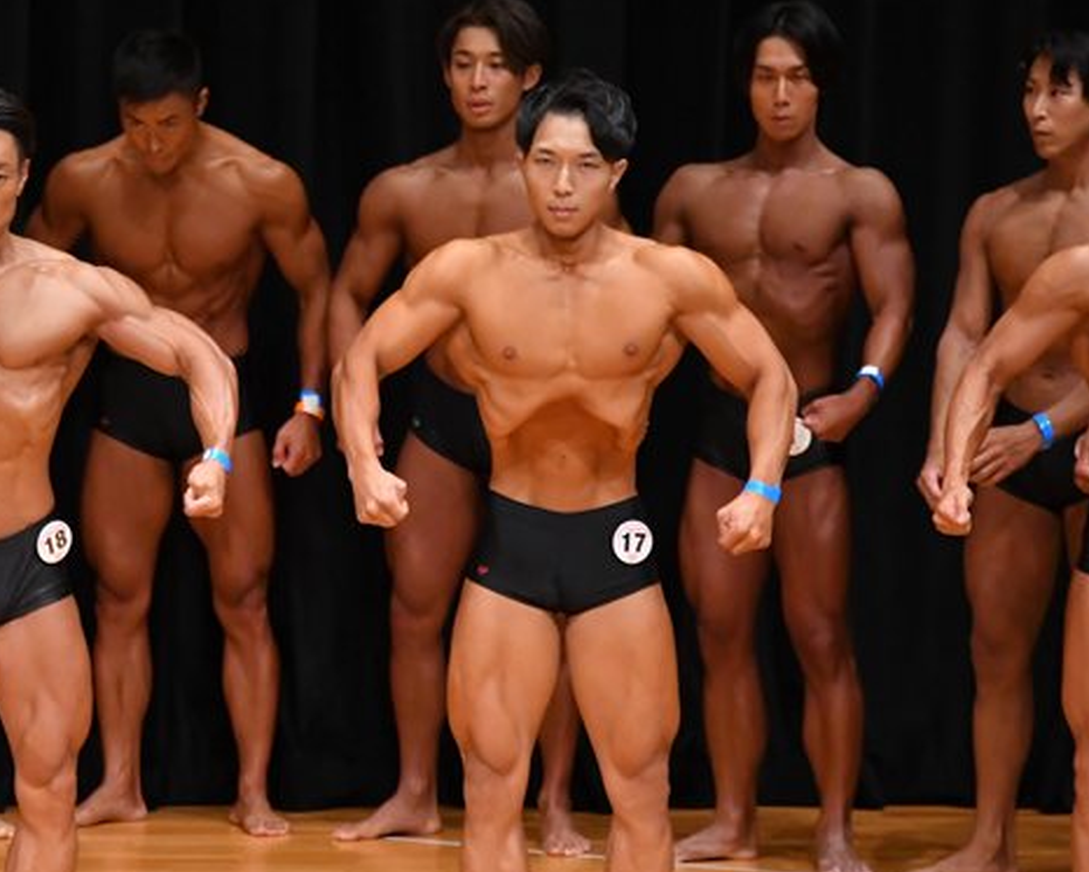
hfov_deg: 4.6
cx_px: 256
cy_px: 594
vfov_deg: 3.7
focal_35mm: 421
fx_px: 13572
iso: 4000
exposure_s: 1/400
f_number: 5.6
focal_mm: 180
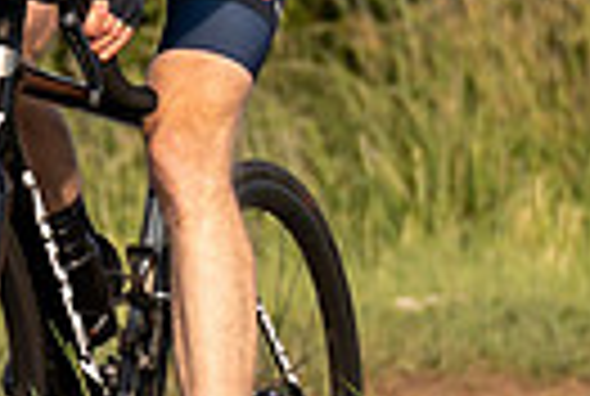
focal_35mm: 2095
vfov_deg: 0.7
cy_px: 138
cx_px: 256
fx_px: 34413
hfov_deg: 1.0
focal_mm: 200
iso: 160
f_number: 4
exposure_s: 1/1000
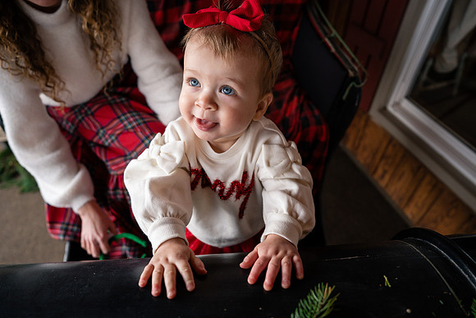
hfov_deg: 73.7
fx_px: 317
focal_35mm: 24
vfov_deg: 53.2
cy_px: 159
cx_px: 238
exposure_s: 1/250
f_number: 3.2
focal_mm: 24
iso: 400
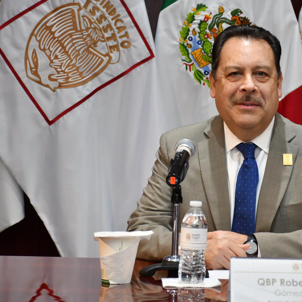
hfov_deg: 12.3
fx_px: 1392
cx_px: 238
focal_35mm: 141
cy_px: 154
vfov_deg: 12.4
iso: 800
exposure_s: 1/100
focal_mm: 60
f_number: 5.6
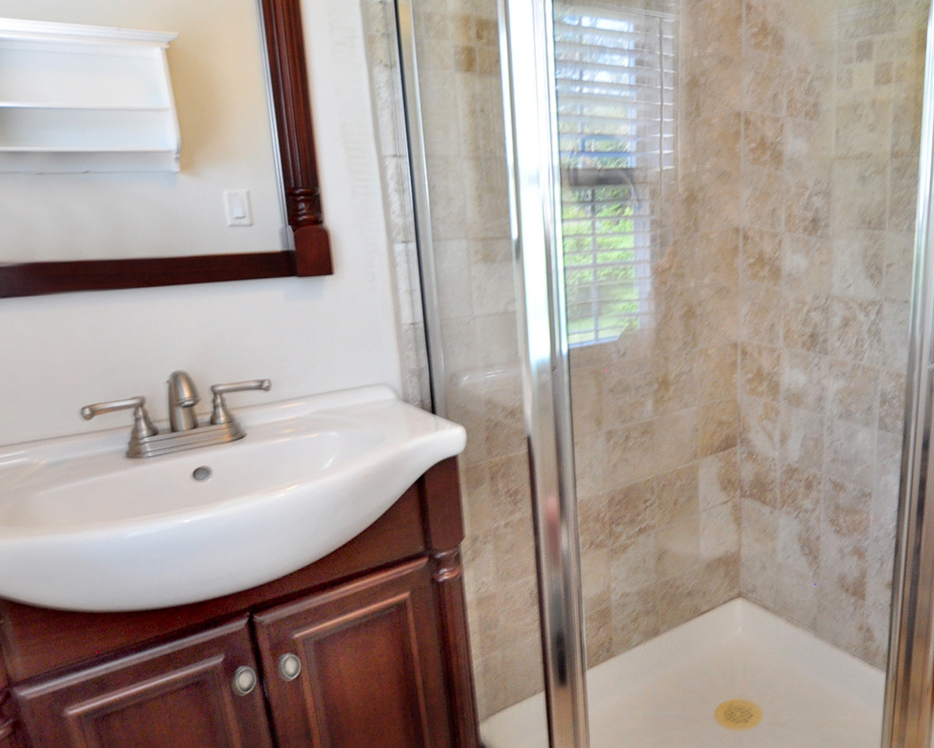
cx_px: 700
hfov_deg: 62.3
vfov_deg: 54.9
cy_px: 378
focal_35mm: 26
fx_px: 719
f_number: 5.6
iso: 500
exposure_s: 1/25
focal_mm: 10
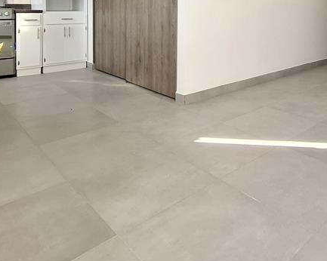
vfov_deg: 43.5
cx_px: 232
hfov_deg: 56.8
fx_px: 290
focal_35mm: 30
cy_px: 17
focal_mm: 1.74
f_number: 2.2
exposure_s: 1/40
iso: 100
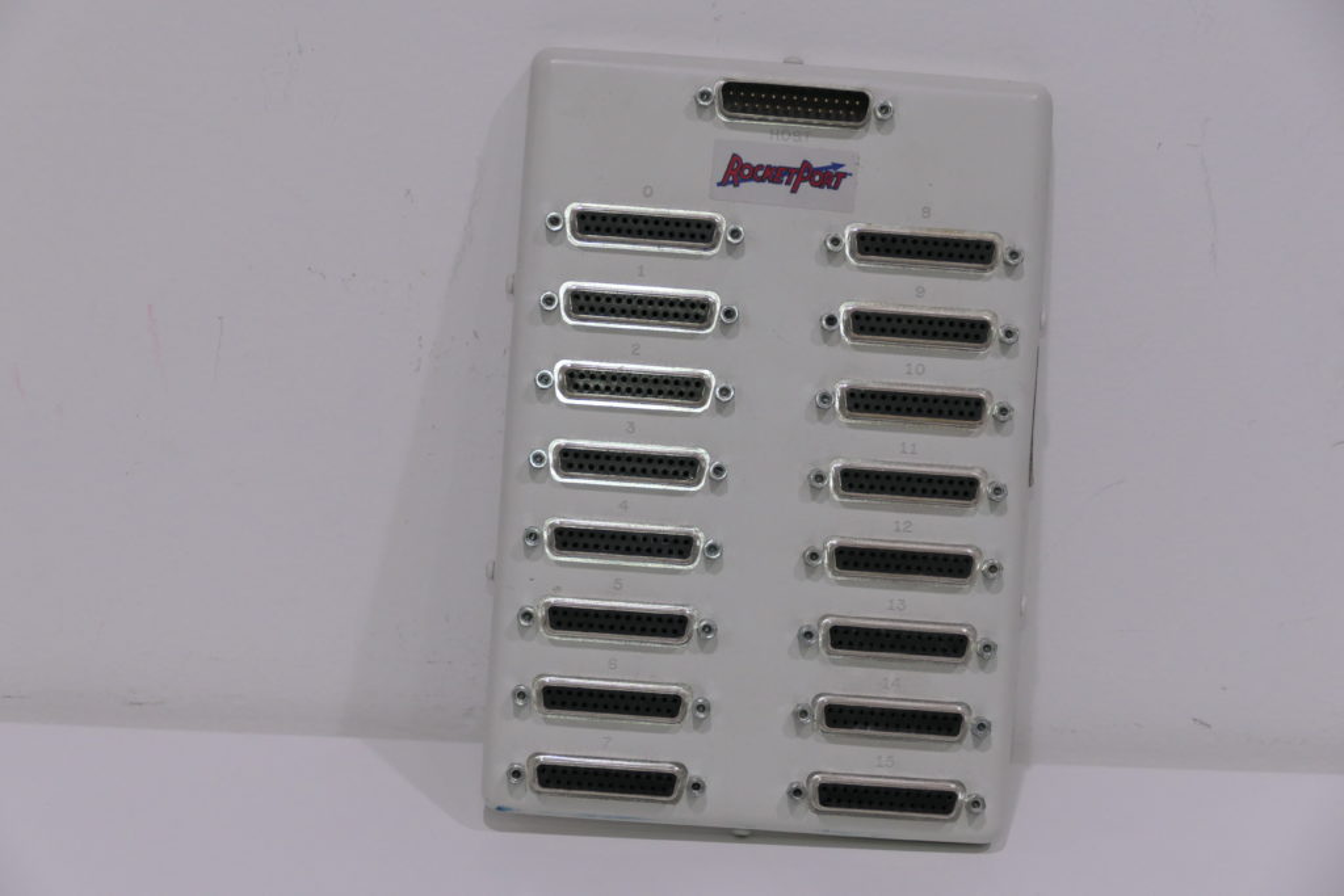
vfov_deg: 14.1
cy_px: 448
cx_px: 672
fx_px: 3622
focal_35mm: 97
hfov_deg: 21.0
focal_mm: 35.42
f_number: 3.8
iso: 800
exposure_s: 1/80
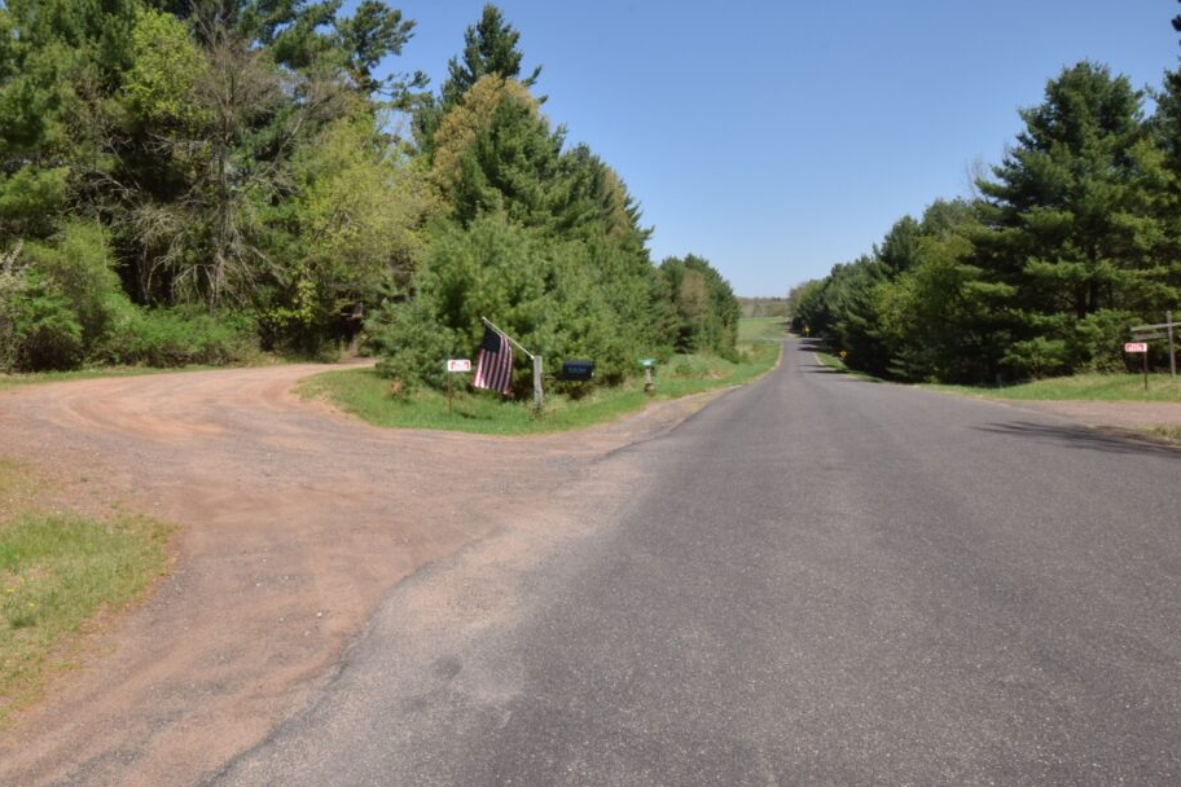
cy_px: 348
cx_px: 412
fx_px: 842
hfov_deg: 68.5
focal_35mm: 26
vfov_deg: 50.0
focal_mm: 13
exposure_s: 1/200
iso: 320
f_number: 22
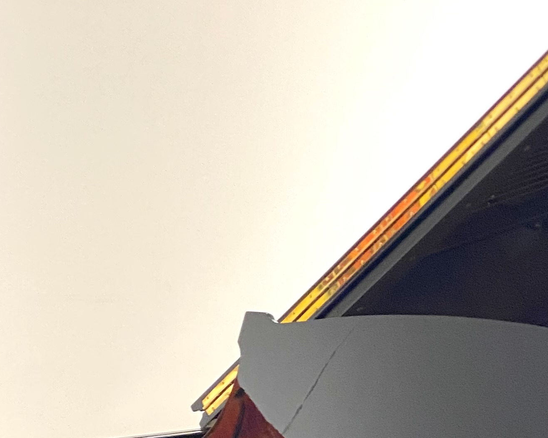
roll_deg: +0.6
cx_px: 489
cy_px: 603
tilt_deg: -8.8
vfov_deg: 9.7
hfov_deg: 12.4
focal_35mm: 155
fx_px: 2514
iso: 125
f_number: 2
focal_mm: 6
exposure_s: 1/100
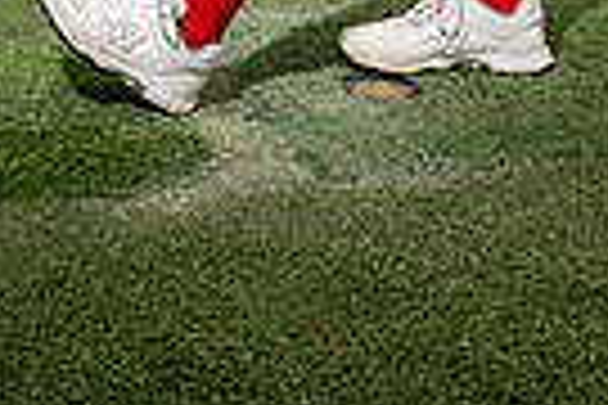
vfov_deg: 10.1
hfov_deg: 17.1
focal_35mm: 120
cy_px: -540
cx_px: 302
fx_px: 2027
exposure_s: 1/250
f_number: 8
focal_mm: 36
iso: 100
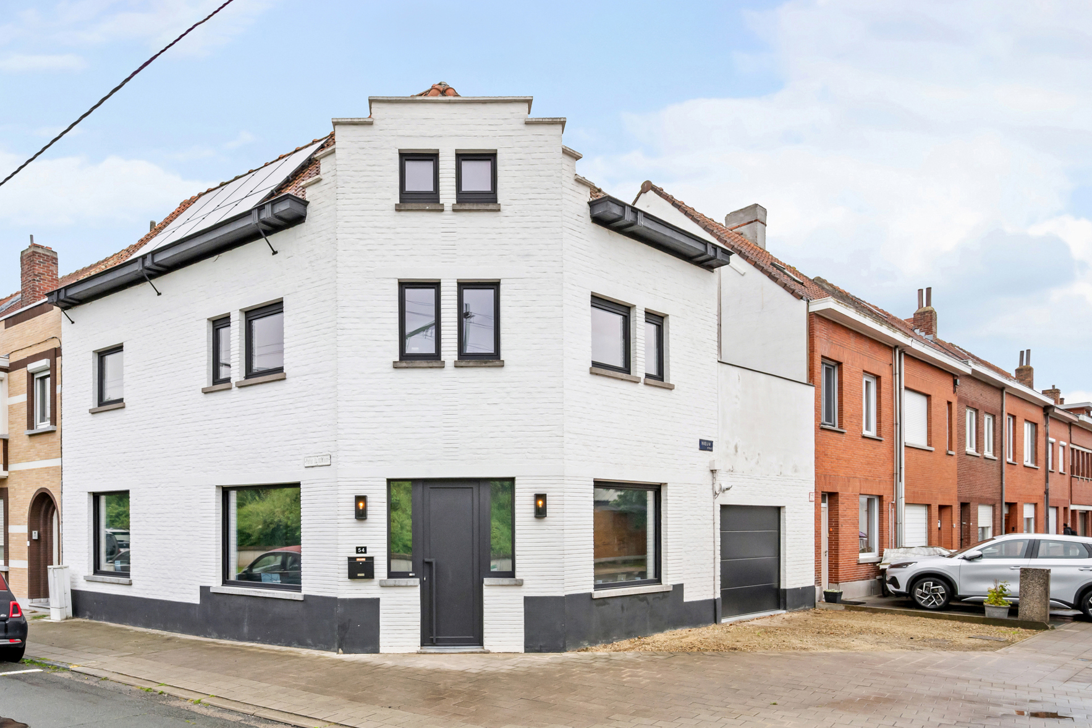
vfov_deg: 55.9
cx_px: 455
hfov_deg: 76.4
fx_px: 686
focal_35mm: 23
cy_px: 347
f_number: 11
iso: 400
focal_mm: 18.5
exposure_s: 1/125
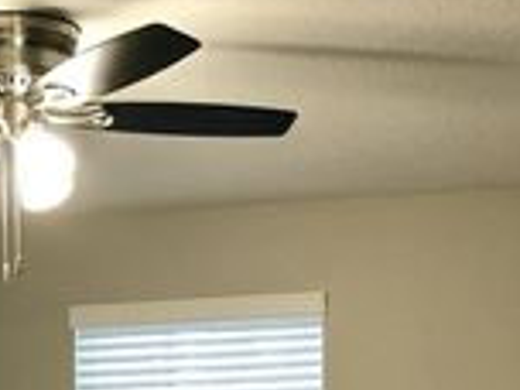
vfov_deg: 11.4
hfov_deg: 16.6
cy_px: 773
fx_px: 1773
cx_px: 140
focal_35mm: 118
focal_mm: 4
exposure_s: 1/24
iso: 40
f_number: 1.8
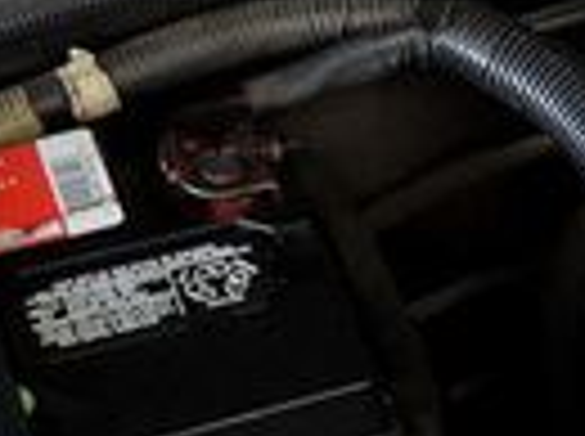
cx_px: 1260
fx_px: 2328
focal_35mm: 138
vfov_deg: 10.5
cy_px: 517
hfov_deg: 12.3
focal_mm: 6
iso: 80
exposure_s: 1/30
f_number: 2
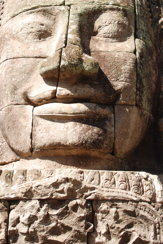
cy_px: 55
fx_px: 420
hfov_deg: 22.0
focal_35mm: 62
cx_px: 77
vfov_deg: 31.6
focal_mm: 24
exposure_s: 1/125
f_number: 5.6
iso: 100
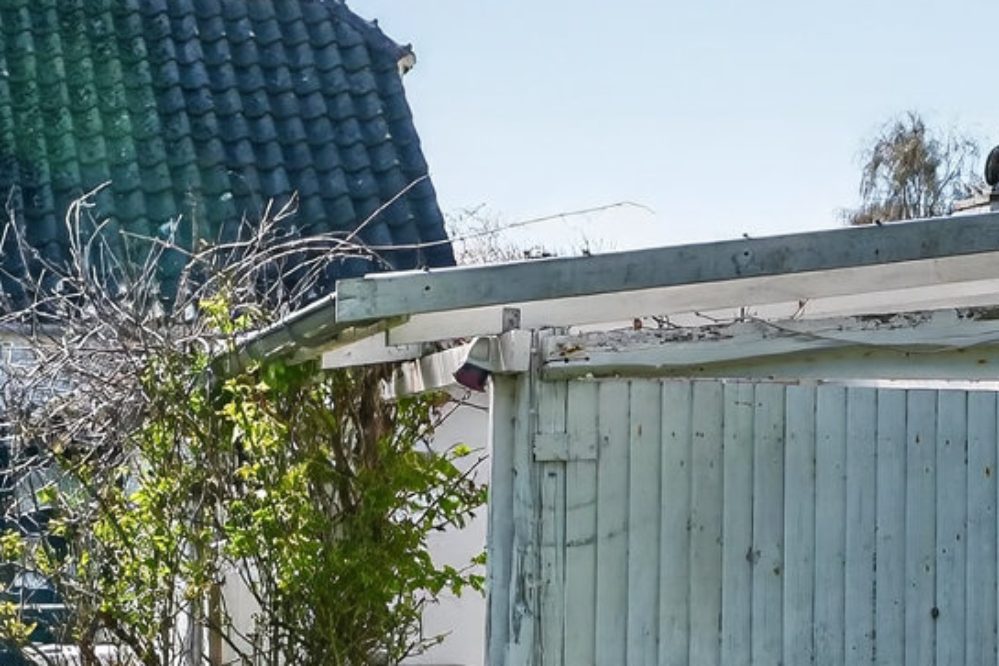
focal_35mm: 94
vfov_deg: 14.5
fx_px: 2608
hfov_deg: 21.6
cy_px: 541
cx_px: 348
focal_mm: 20
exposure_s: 1/160
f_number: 8
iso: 400
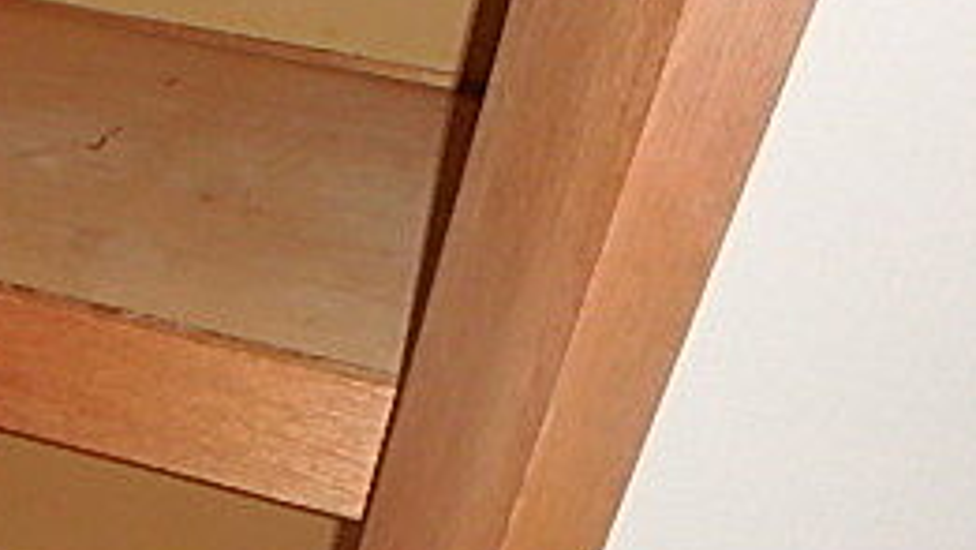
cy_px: 666
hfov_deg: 33.3
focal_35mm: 56
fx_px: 1450
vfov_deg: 20.1
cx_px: -52
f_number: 3.5
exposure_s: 1/30
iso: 400
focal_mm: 3.7
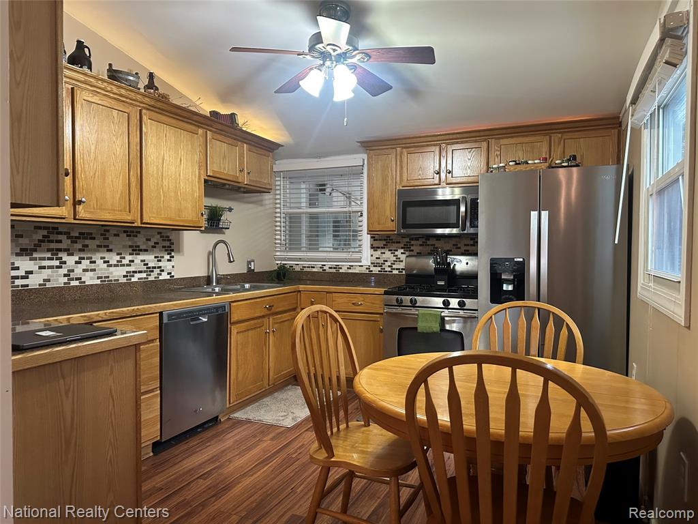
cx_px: 349
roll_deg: -0.4
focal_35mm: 24
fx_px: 484
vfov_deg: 56.8
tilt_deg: -1.6
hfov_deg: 71.6
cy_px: 262
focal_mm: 6.86
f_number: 1.78
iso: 500
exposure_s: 1/60
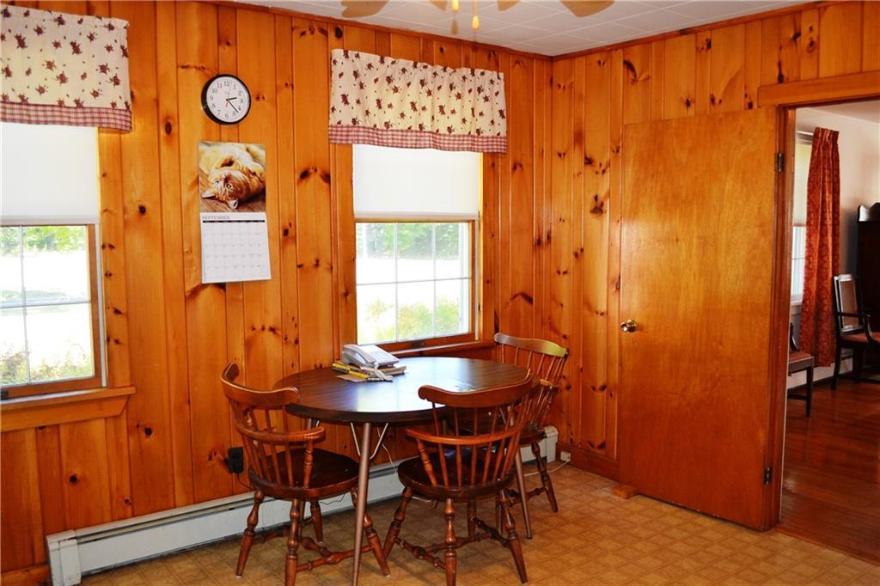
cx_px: 440
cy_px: 293
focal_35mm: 30
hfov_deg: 61.9
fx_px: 733
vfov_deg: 43.6
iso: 500
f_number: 3.8
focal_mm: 20
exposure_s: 1/60
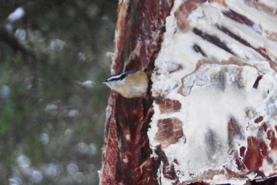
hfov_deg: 12.5
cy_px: 92
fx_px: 1269
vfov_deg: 8.3
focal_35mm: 165
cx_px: 138
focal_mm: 110
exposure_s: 1/80
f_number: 5.6
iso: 1600
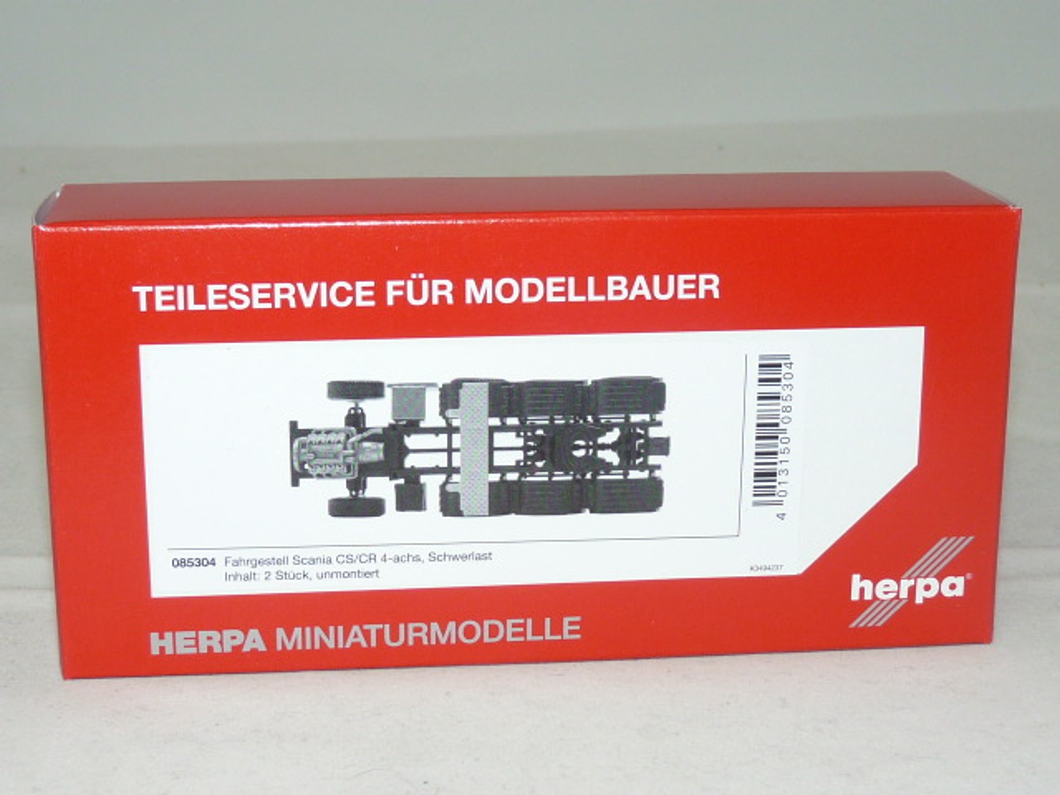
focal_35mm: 66
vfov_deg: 22.3
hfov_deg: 29.4
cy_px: 398
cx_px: 530
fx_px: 2021
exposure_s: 1/30
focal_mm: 6.6
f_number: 3
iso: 100
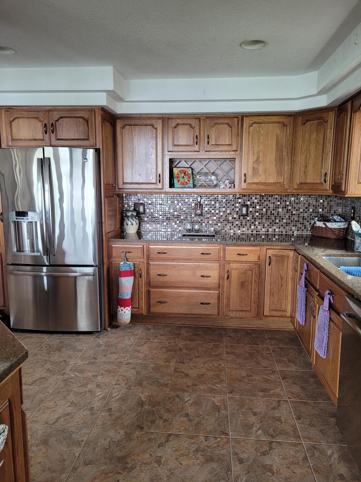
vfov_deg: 67.3
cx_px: 180
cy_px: 241
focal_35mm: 26
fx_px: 362
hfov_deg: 53.1
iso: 200
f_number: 1.8
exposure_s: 1/60
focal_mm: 5.4
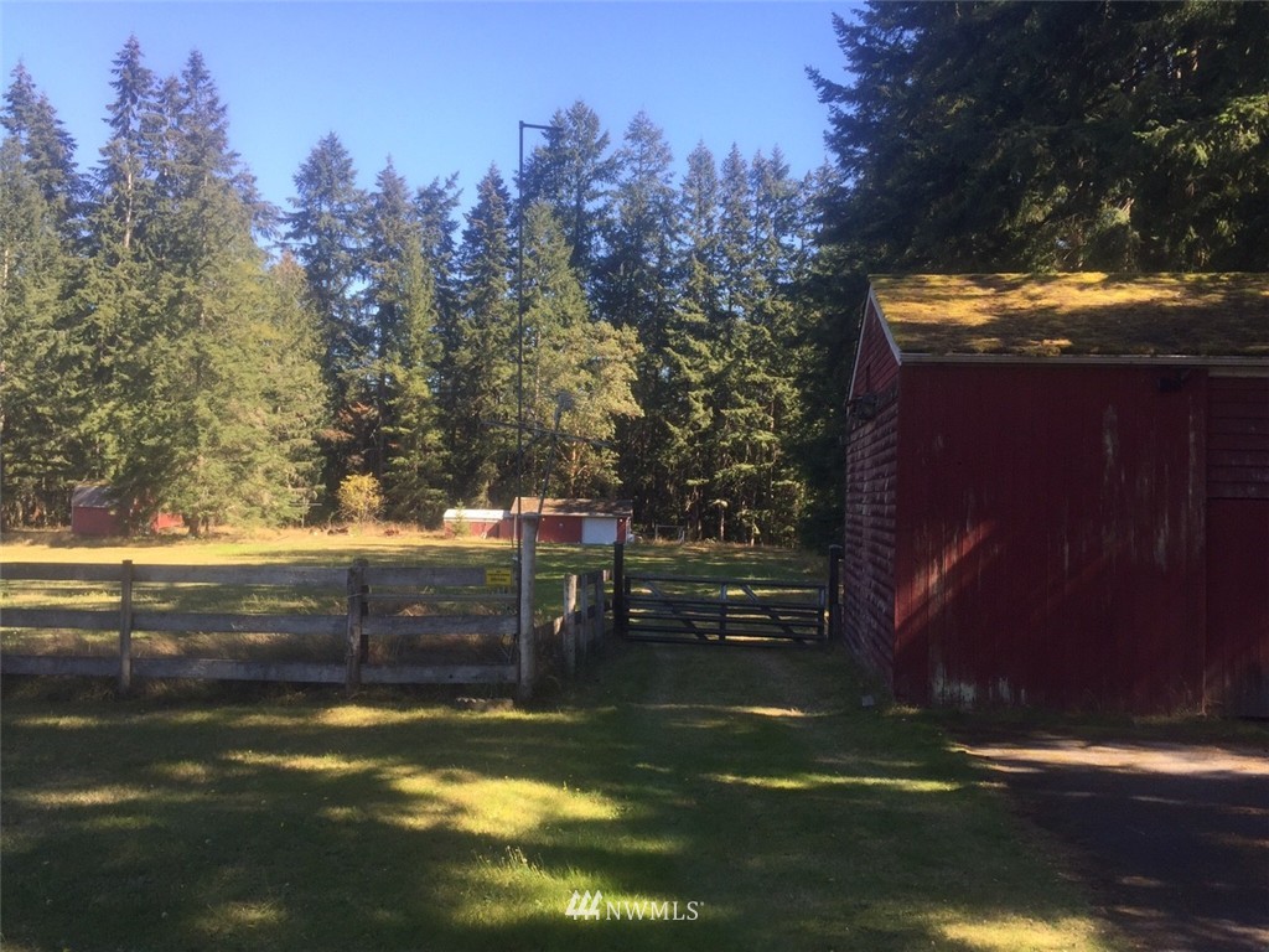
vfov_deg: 48.2
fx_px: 1063
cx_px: 634
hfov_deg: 61.7
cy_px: 476
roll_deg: -3.0
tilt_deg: +0.0
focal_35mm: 29
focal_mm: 4.15
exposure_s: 1/377
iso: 32
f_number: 2.2
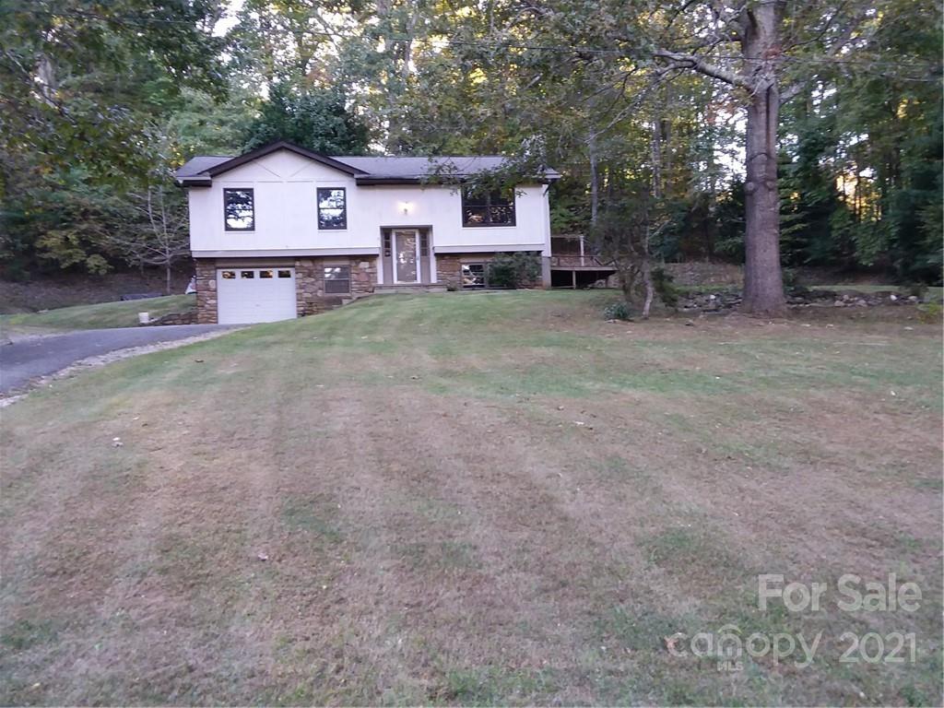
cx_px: 472
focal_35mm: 29
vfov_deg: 48.2
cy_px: 354
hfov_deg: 61.7
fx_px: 791
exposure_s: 1/30
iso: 50
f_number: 1.9
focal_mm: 2.47
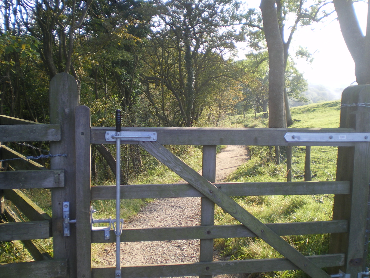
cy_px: 139
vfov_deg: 37.7
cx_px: 185
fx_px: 406
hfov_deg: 49.0
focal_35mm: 38
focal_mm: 6.3
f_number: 3.1
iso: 64
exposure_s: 1/100
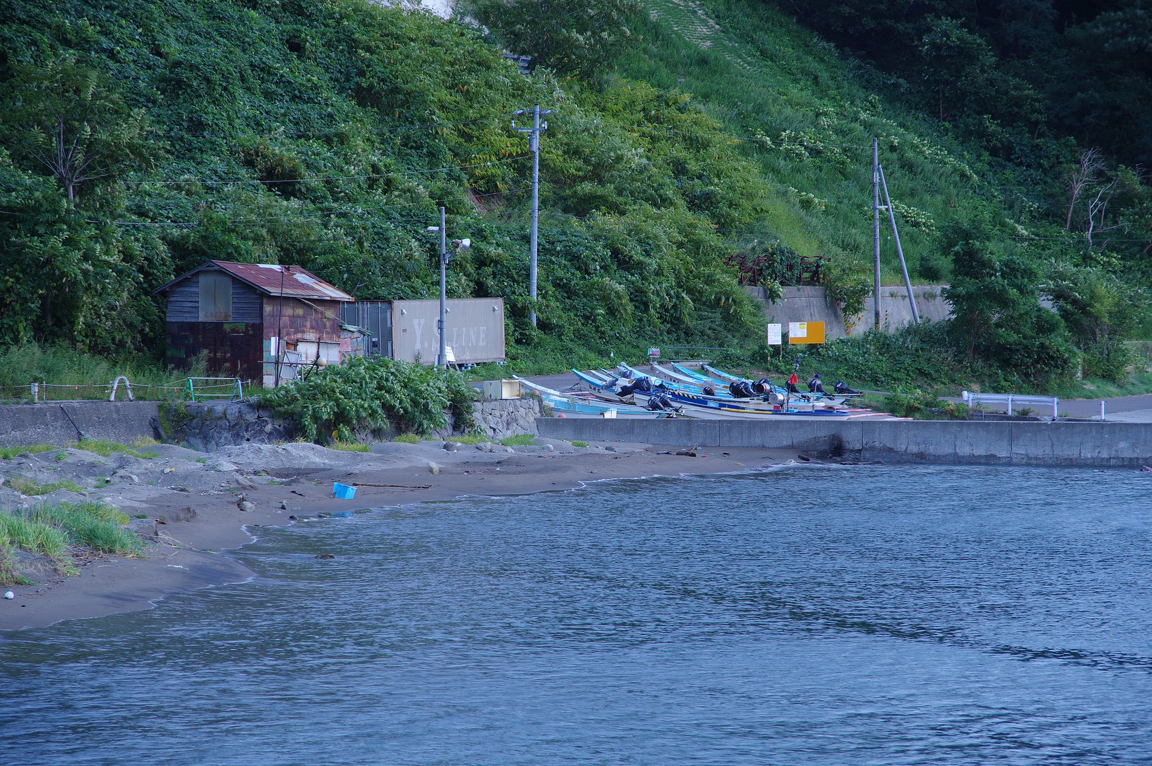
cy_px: 383
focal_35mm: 172
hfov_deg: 11.9
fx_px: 5515
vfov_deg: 7.9
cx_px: 576
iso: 400
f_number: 8
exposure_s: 1/4
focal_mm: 115
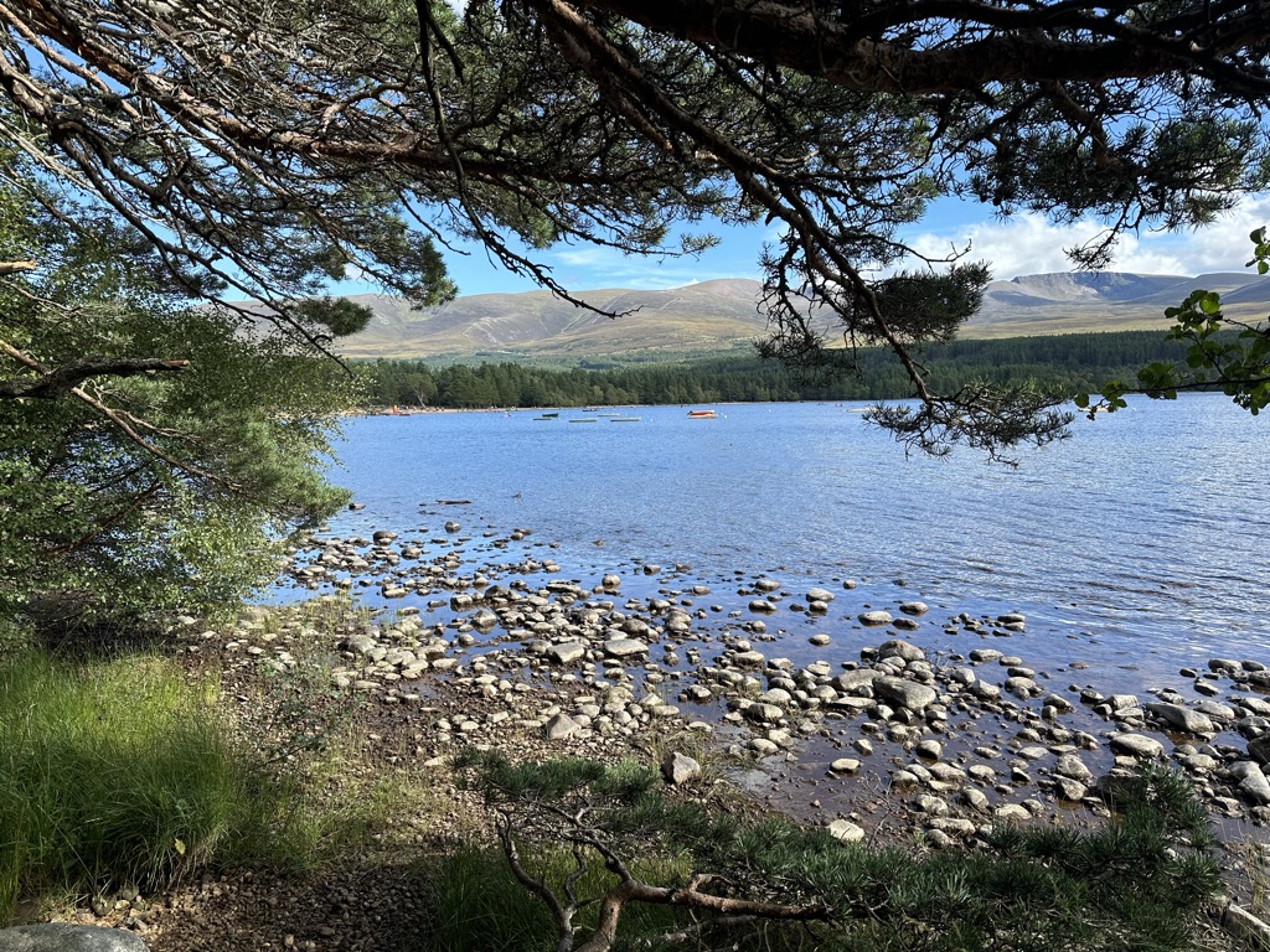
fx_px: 881
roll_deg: +1.3
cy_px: 476
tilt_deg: -4.7
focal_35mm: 24
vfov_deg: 56.8
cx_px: 635
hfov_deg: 71.6
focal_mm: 6.86
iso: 80
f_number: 1.78
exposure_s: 1/1779
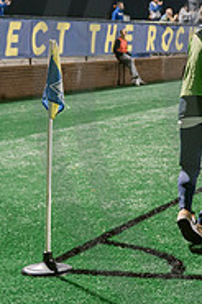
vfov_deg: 18.0
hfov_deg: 11.5
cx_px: 325
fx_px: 953
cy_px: 91
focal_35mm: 113
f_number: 3.2
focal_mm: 36
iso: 2500
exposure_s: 1/100
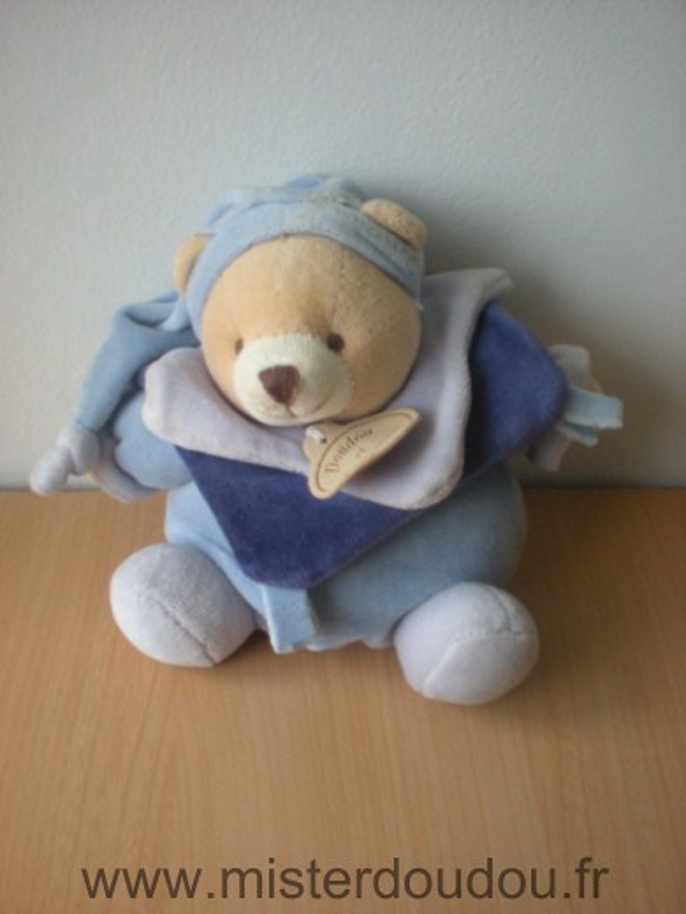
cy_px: 457
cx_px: 343
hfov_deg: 37.7
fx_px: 1004
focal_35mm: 38
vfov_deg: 49.0
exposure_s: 1/8
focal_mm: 6.3
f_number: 3.1
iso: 298
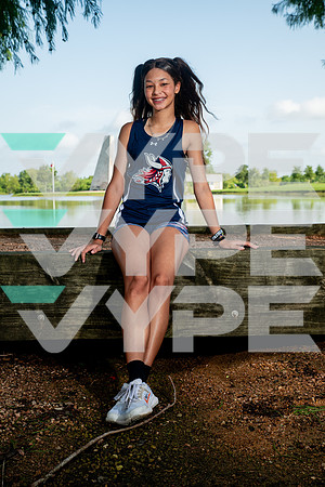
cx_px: 162
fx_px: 677
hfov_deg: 27.0
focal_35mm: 50
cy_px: 244
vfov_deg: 39.6
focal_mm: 50
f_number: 7.1
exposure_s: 1/200
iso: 200
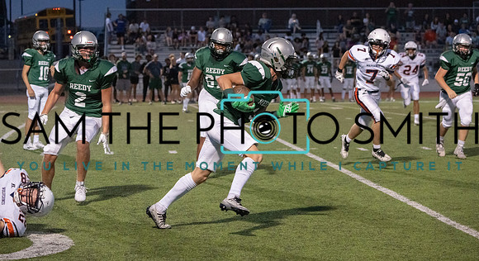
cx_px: 242
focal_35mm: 115
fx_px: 1453
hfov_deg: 18.7
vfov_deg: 10.3
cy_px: 125
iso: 12800
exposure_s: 1/1000
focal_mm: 104
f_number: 5.6
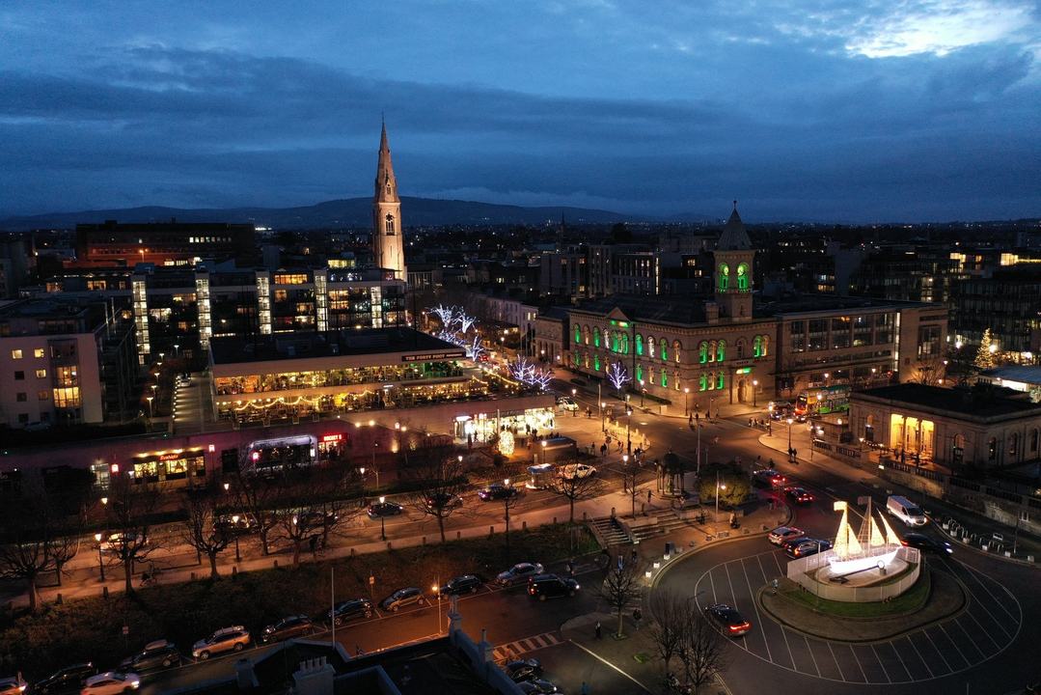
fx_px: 810
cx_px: 520
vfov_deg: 46.4
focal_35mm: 28
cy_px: 348
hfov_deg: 65.5
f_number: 2.8
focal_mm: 10.26
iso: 640
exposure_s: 1/15
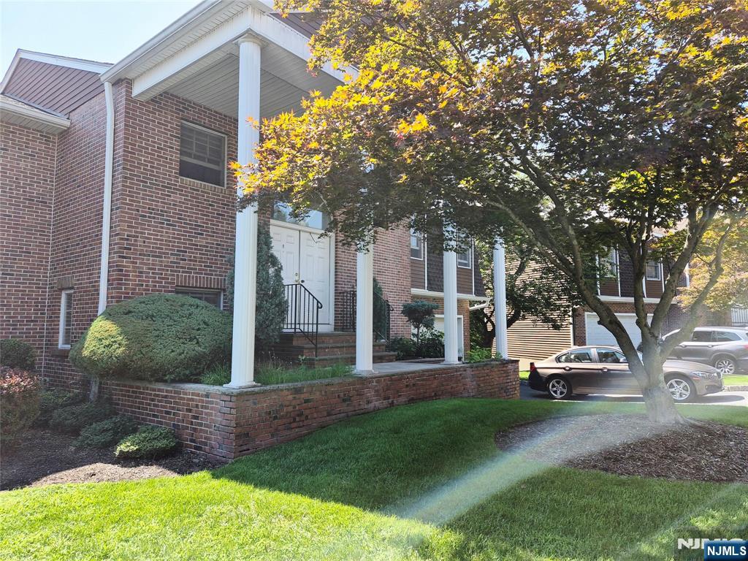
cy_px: 280
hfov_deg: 73.9
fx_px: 497
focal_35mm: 23
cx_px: 374
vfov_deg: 58.9
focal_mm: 5.4
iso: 80
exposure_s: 1/2000
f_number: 1.8
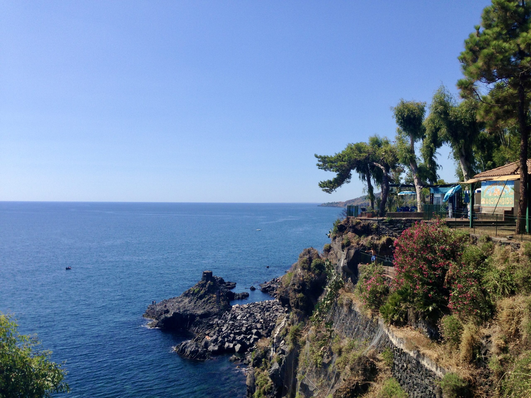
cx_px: 266
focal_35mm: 33
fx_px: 506
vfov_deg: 42.9
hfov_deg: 55.4
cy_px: 199
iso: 50
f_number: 2.4
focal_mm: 4.12
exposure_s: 1/2008
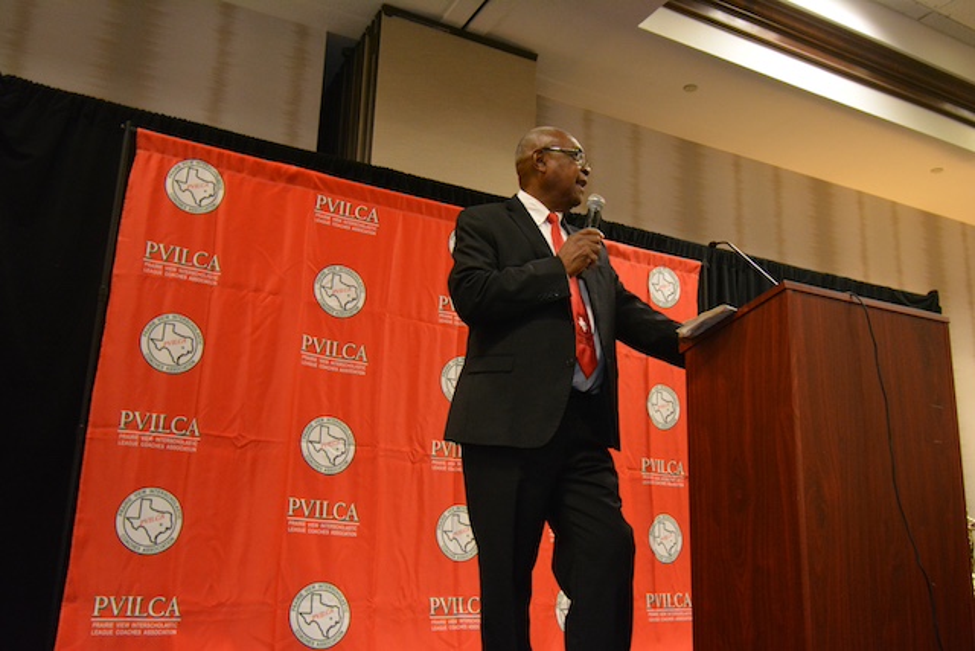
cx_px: 488
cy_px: 326
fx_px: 813
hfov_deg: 61.9
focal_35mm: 30
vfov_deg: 43.6
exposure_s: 1/60
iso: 3200
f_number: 5.6
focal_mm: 20
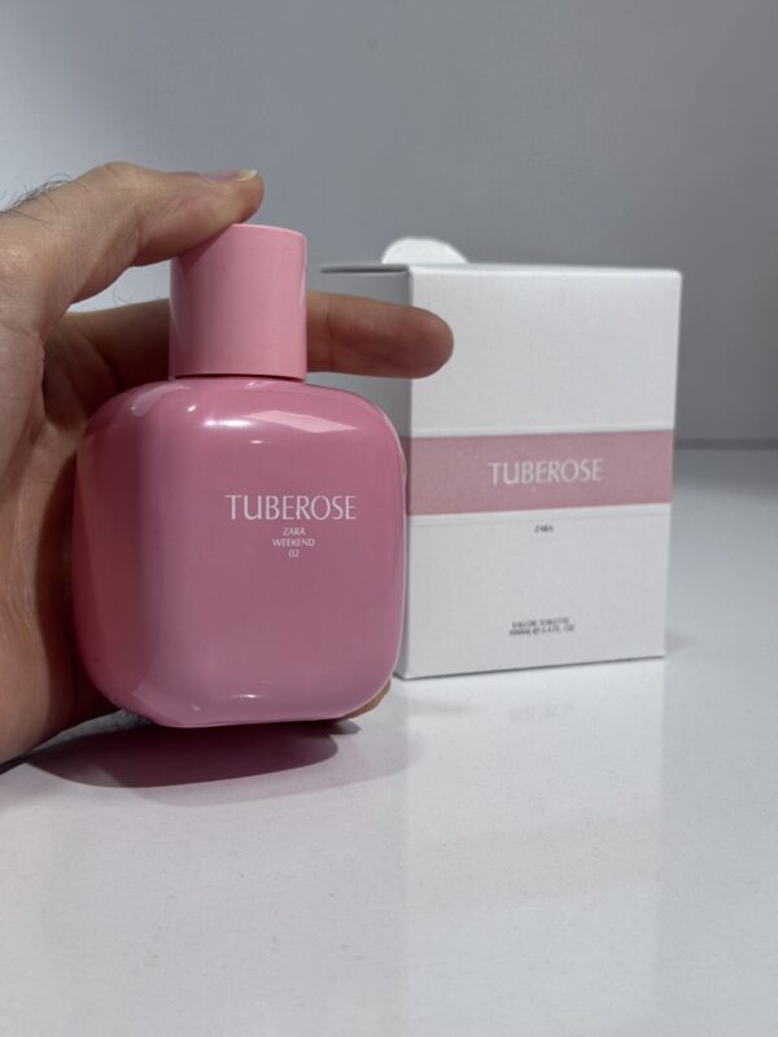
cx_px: 389
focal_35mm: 48
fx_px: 1438
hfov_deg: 30.3
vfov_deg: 39.7
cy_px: 518
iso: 64
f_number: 1.78
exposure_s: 1/563
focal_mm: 6.76
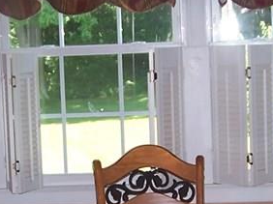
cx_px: 113
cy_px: 176
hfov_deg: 14.3
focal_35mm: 138
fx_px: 1087
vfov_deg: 10.7
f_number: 2.8
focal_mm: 6.3
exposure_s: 1/60
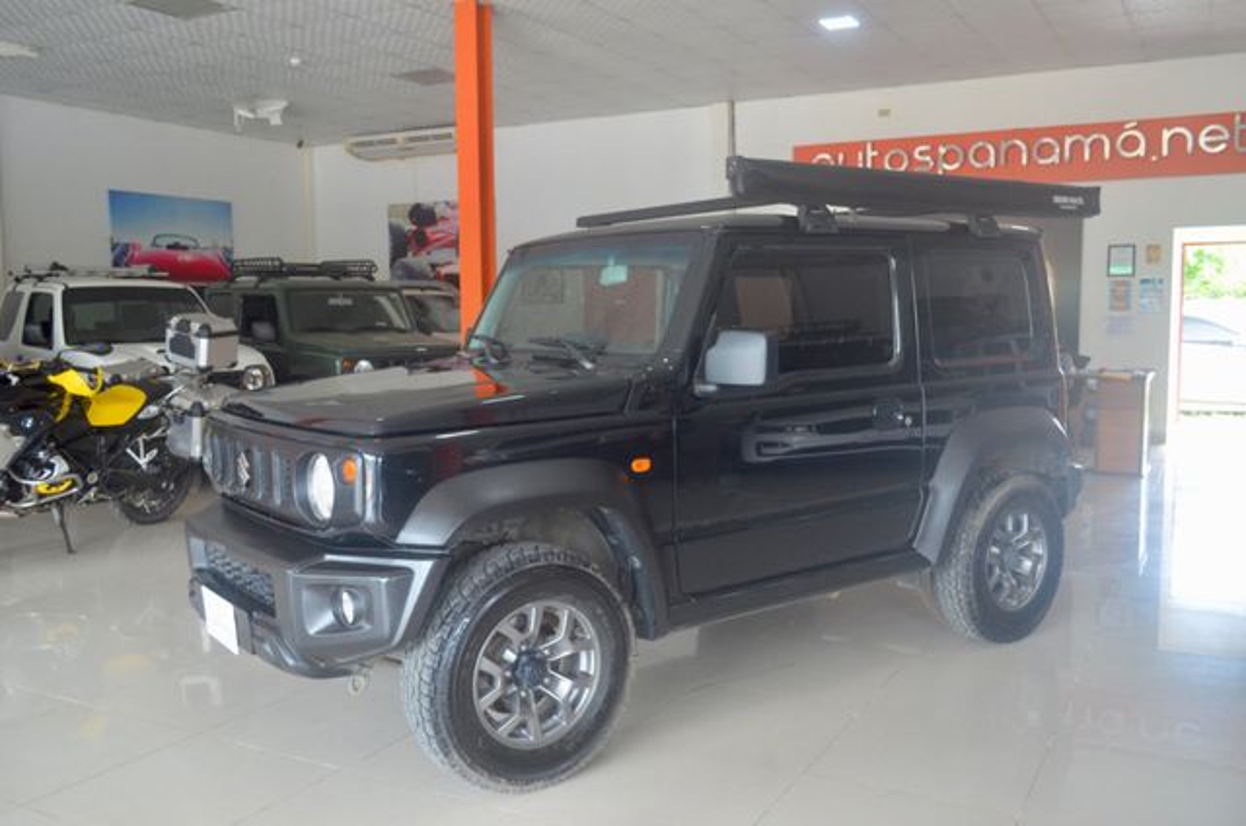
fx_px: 1140
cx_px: 623
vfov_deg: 39.8
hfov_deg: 57.3
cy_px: 413
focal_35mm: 33
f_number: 4
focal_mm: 22
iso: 640
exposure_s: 1/60
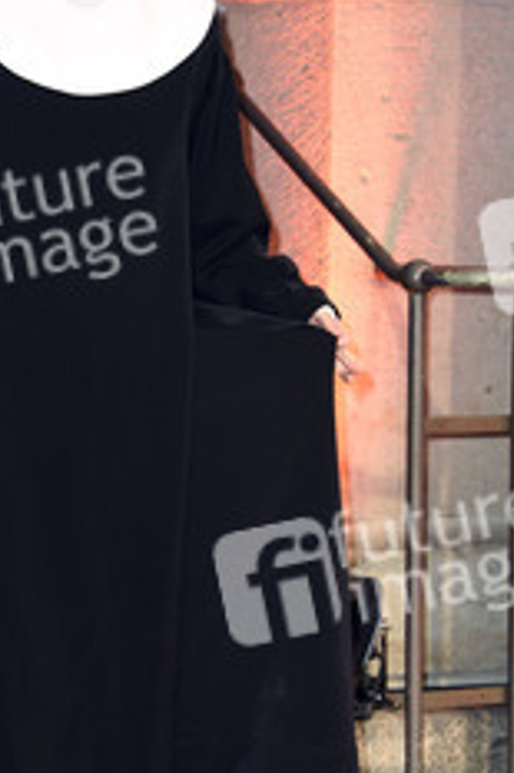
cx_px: 83
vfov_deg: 15.3
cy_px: 401
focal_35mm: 134
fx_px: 2874
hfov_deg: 10.2
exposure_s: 1/160
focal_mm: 78
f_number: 5.6
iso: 800
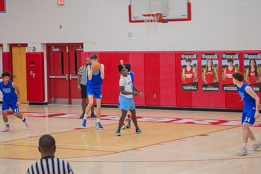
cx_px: 130
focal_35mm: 122
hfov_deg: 16.8
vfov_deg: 11.2
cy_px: 87
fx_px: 882
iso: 1000
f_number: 4.8
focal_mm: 112
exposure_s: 1/250
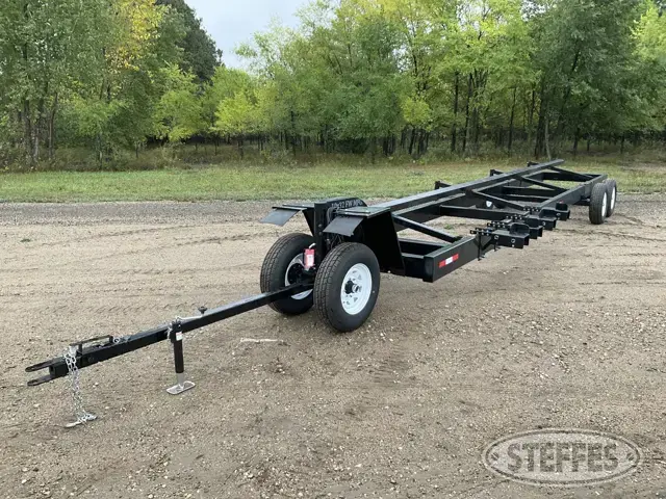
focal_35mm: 29
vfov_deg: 48.2
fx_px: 558
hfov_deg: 61.7
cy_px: 250
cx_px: 333
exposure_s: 1/122
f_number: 1.8
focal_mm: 3
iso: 50
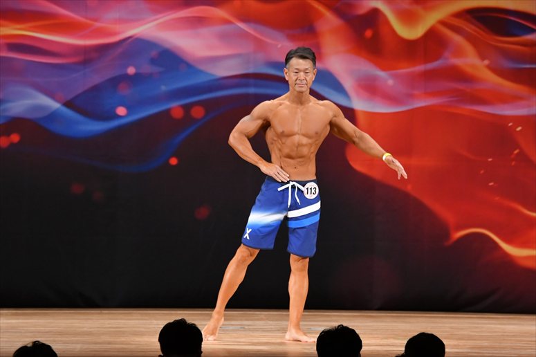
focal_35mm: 217
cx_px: 268
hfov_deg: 9.5
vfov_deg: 6.3
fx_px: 3229
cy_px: 178
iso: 3200
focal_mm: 145
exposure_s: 1/400
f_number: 5.6
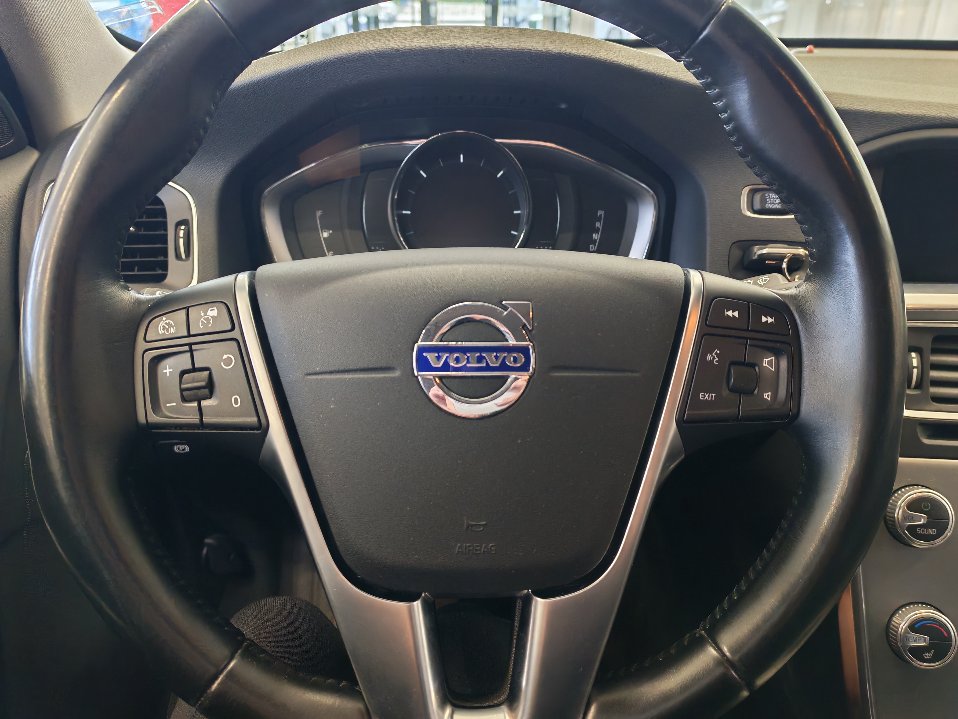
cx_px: 479
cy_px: 360
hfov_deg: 65.3
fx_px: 747
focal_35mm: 27
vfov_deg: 51.4
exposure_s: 1/100
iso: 819
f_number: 1.9
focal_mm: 6.12
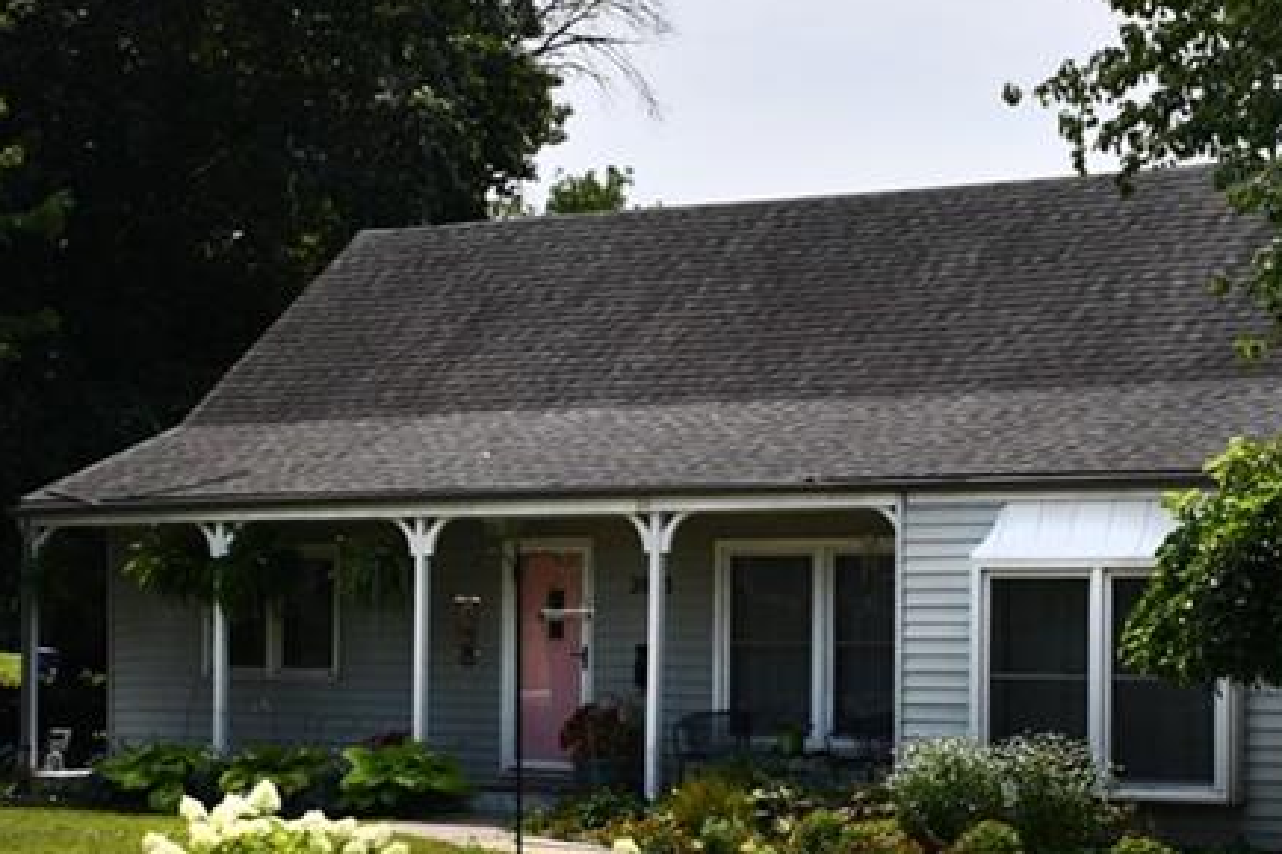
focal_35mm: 85
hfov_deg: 23.8
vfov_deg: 16.0
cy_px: 561
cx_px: 895
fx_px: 3026
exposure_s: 1/250
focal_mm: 18
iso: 125
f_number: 13
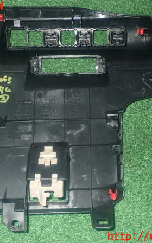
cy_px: 122
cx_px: 67
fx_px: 358
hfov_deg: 24.0
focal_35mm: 54
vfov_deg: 37.5
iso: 800
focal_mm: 6.83
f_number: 8
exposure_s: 1/40
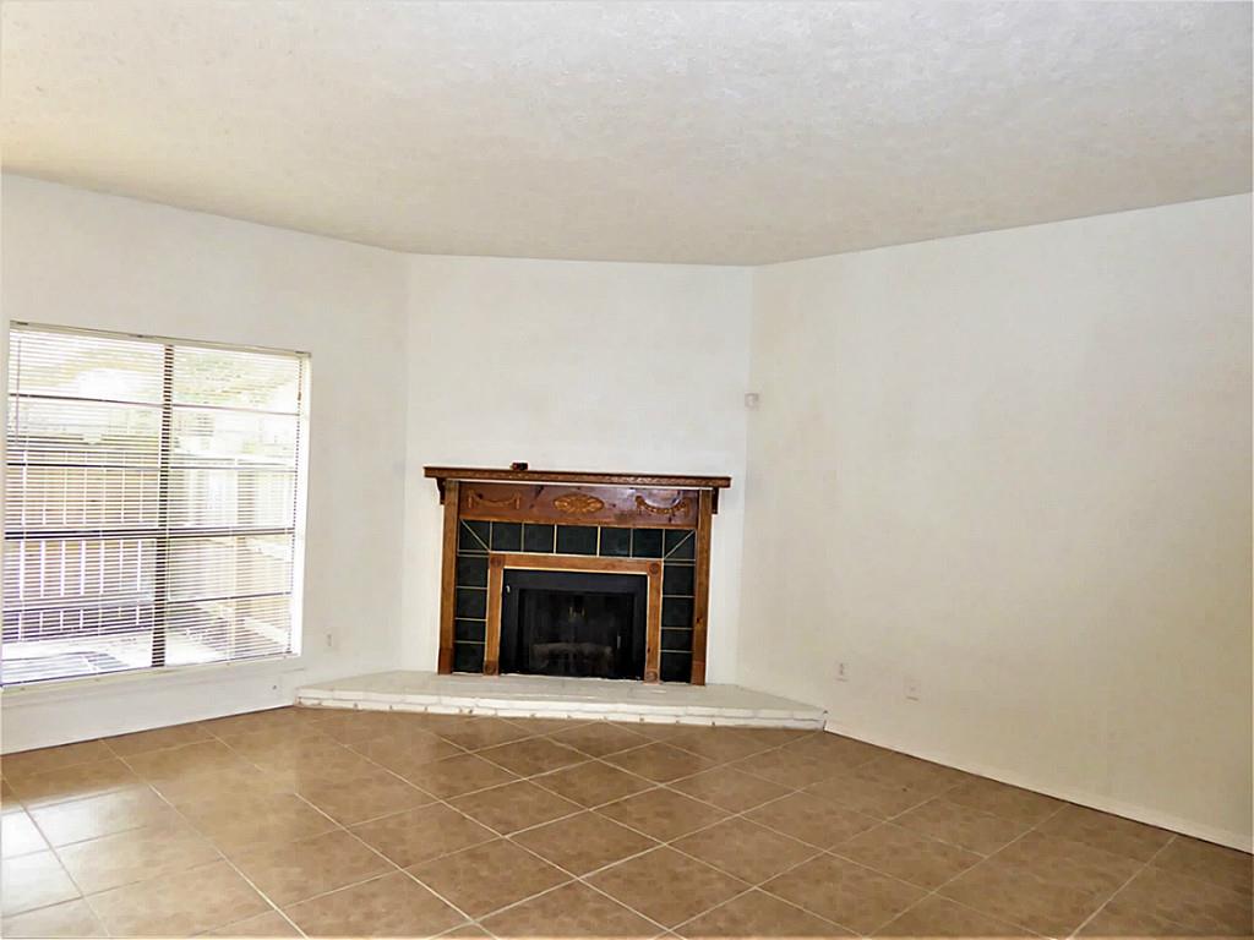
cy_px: 470
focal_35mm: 25
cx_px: 627
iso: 400
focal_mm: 4.3
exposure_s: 1/60
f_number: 3.3
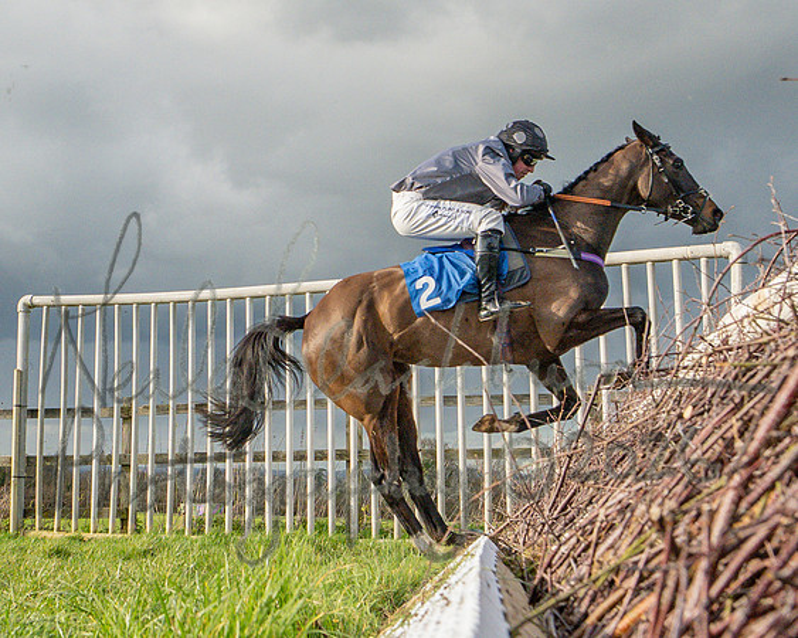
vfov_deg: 26.0
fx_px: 1379
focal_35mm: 58
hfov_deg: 31.1
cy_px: 230
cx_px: 110
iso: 1250
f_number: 8
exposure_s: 1/1500
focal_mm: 20
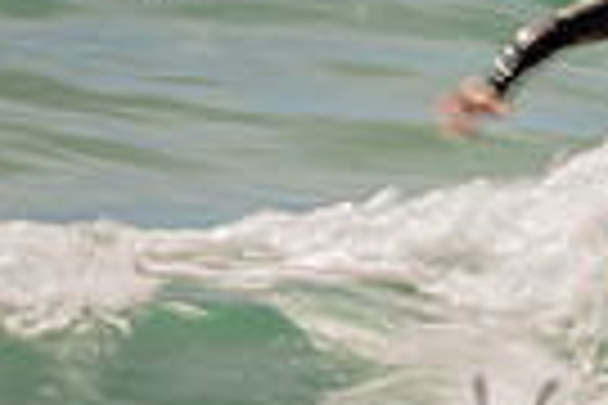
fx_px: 44330
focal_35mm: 2625
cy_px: 296
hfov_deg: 0.8
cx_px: 772
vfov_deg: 0.5
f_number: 18
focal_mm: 500
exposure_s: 1/20
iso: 64
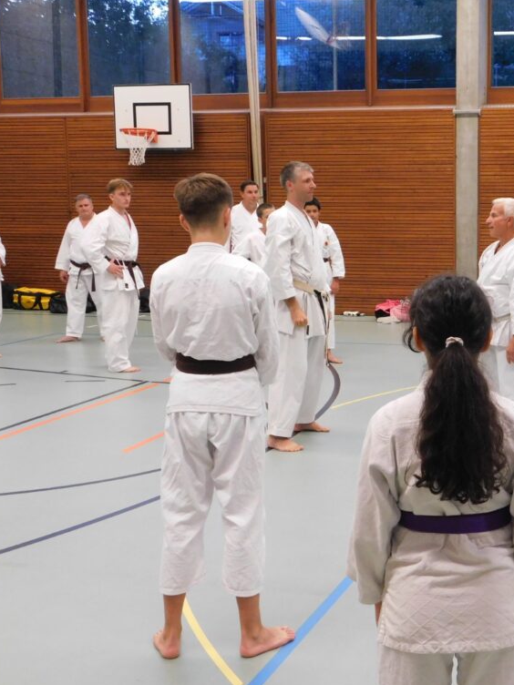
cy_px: 347
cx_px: 455
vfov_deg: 38.9
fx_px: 970
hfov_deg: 28.6
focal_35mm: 49
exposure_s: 1/25
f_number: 3.5
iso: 400
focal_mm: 6.3
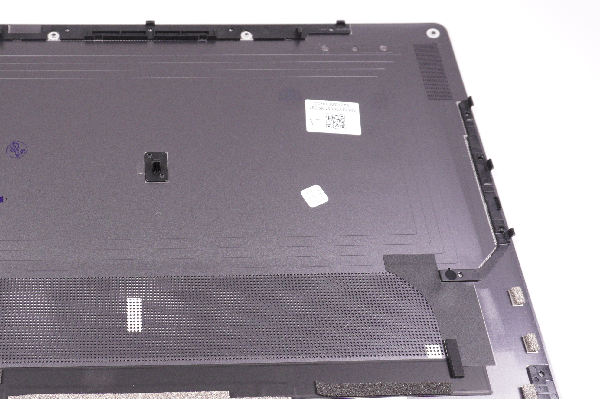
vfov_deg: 28.1
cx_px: 149
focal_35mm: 48
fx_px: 795
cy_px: 221
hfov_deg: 40.2
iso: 1000
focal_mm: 21
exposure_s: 1/250
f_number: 5.6
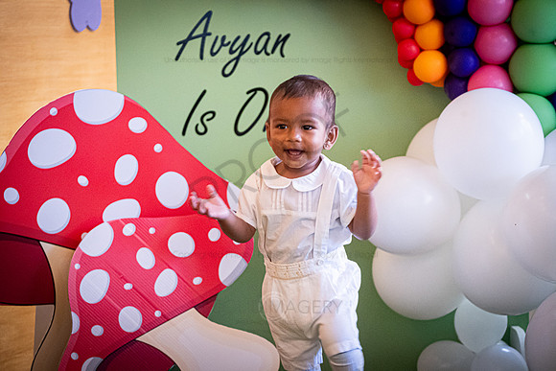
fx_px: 2101
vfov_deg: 10.1
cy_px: 186
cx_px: 278
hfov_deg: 15.1
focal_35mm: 136
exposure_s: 1/125
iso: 4000
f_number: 2.8
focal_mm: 90.6
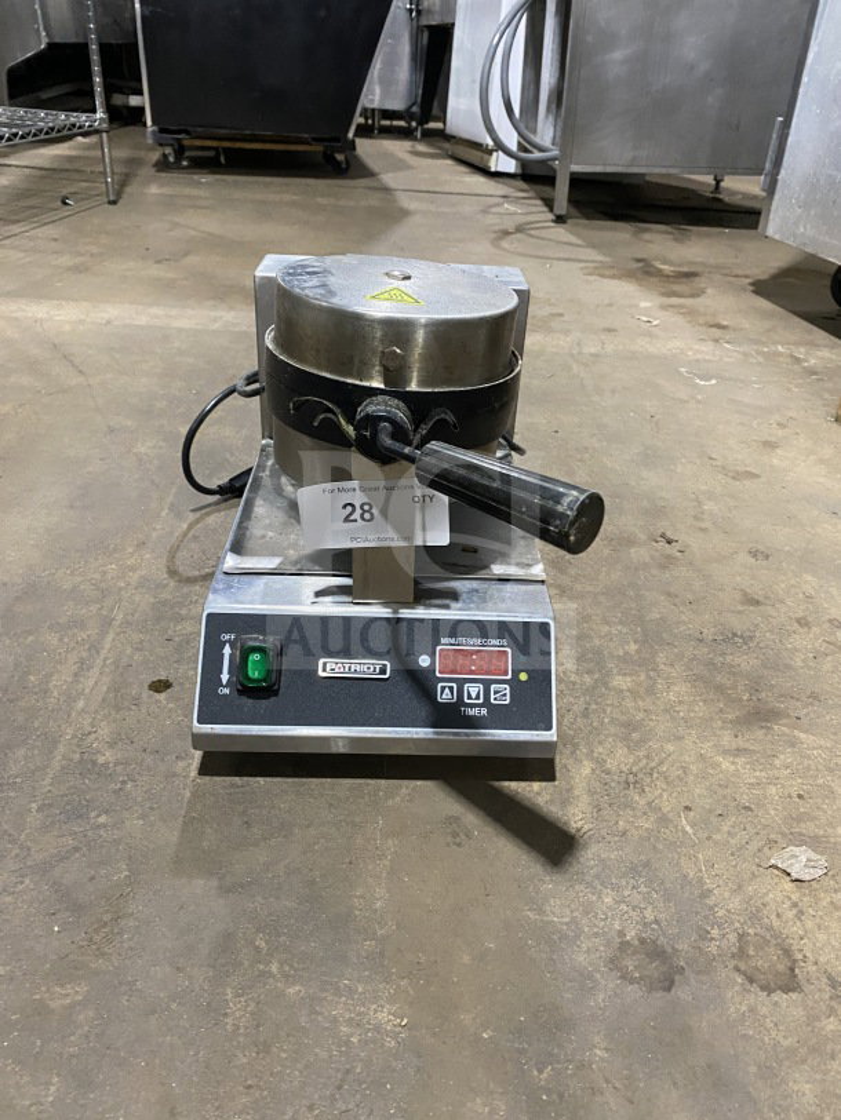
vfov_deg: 67.3
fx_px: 842
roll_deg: -4.3
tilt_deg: -30.1
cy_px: 560
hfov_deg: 53.1
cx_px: 420
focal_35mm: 26
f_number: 1.8
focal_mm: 4.25
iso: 400
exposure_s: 1/60
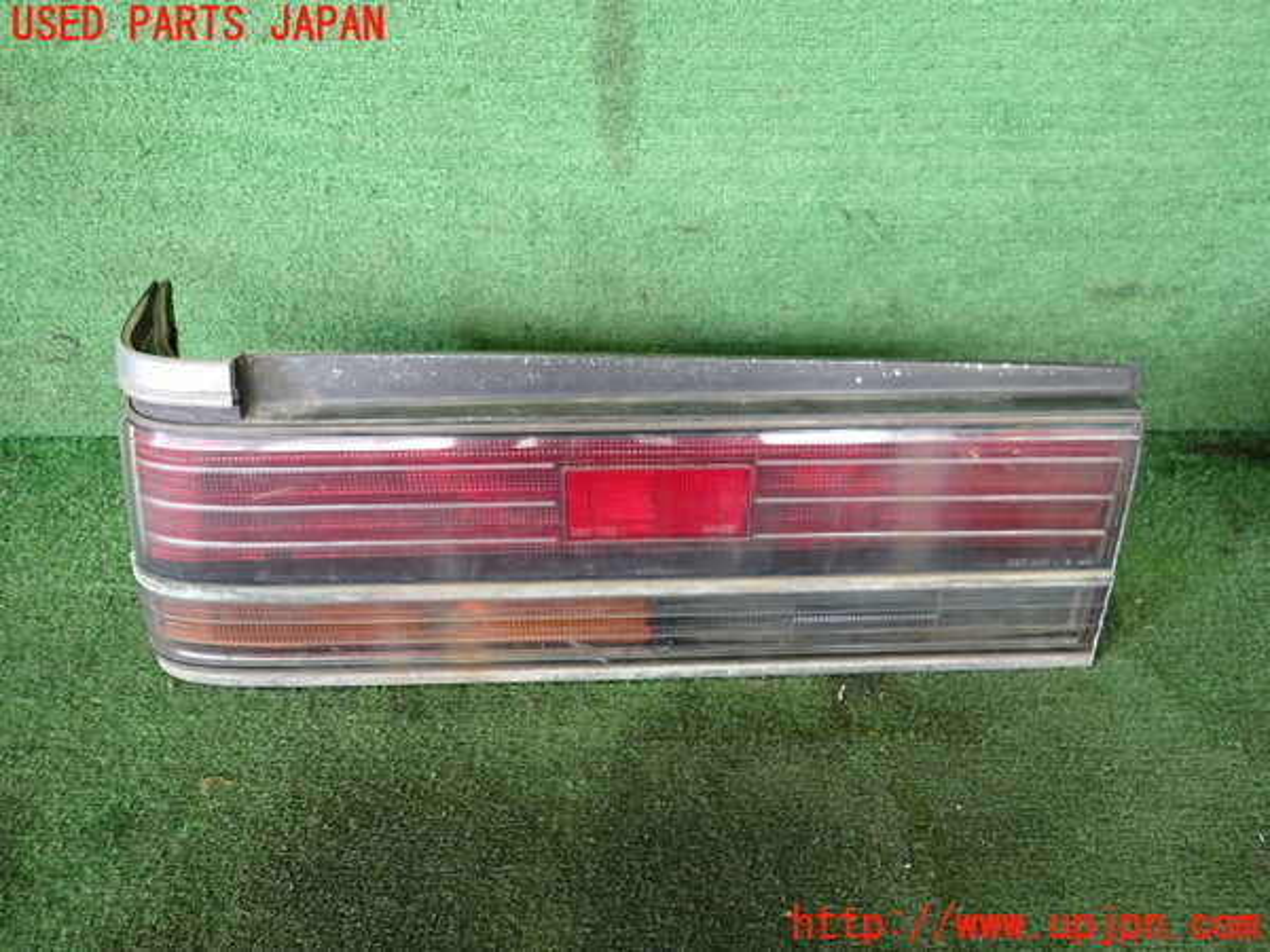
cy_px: 476
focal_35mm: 25
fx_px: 917
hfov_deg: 69.4
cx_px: 635
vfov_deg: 54.9
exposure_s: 1/30
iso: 320
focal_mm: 4.5
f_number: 2
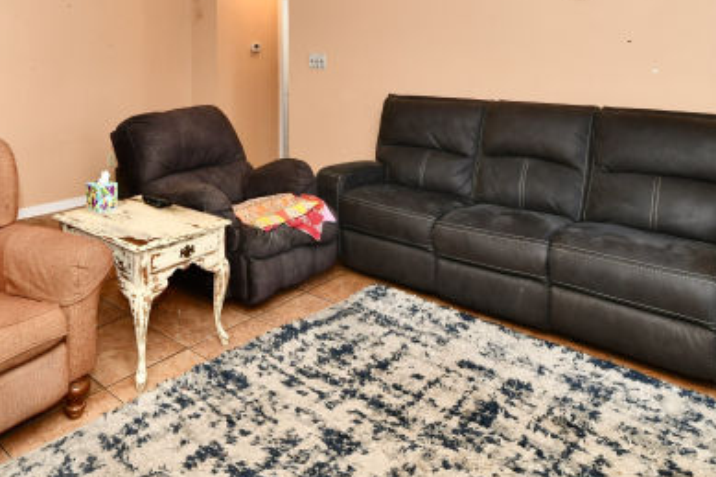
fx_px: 537
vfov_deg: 44.3
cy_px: 63
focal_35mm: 27
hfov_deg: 63.9
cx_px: 190
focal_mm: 14
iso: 640
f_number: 6.3
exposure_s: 1/60
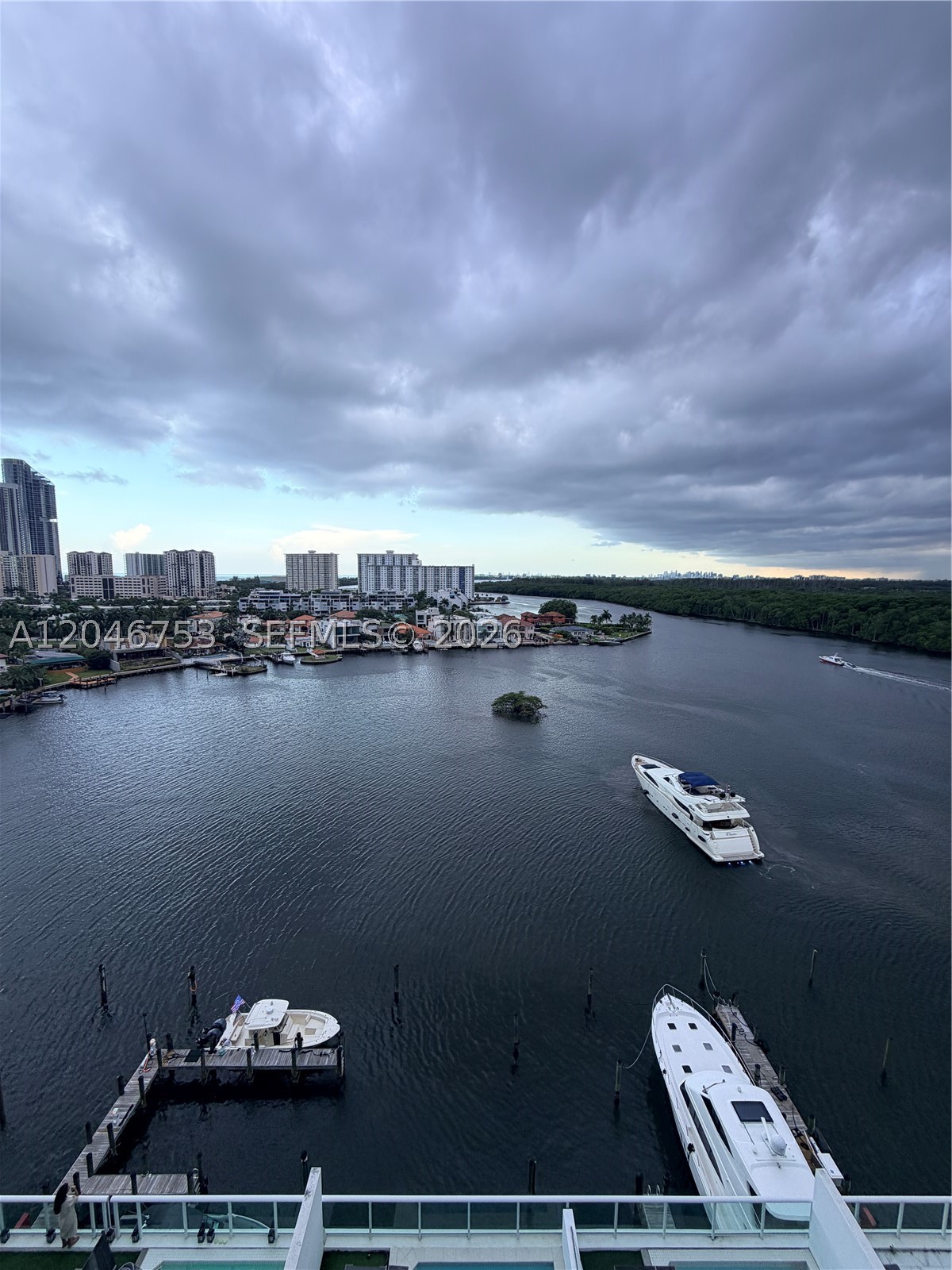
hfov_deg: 85.7
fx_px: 513
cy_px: 635
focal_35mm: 14
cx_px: 476
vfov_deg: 102.1
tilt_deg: -6.2
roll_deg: -0.4
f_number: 2.2
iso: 40
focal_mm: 2.22
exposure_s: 1/194
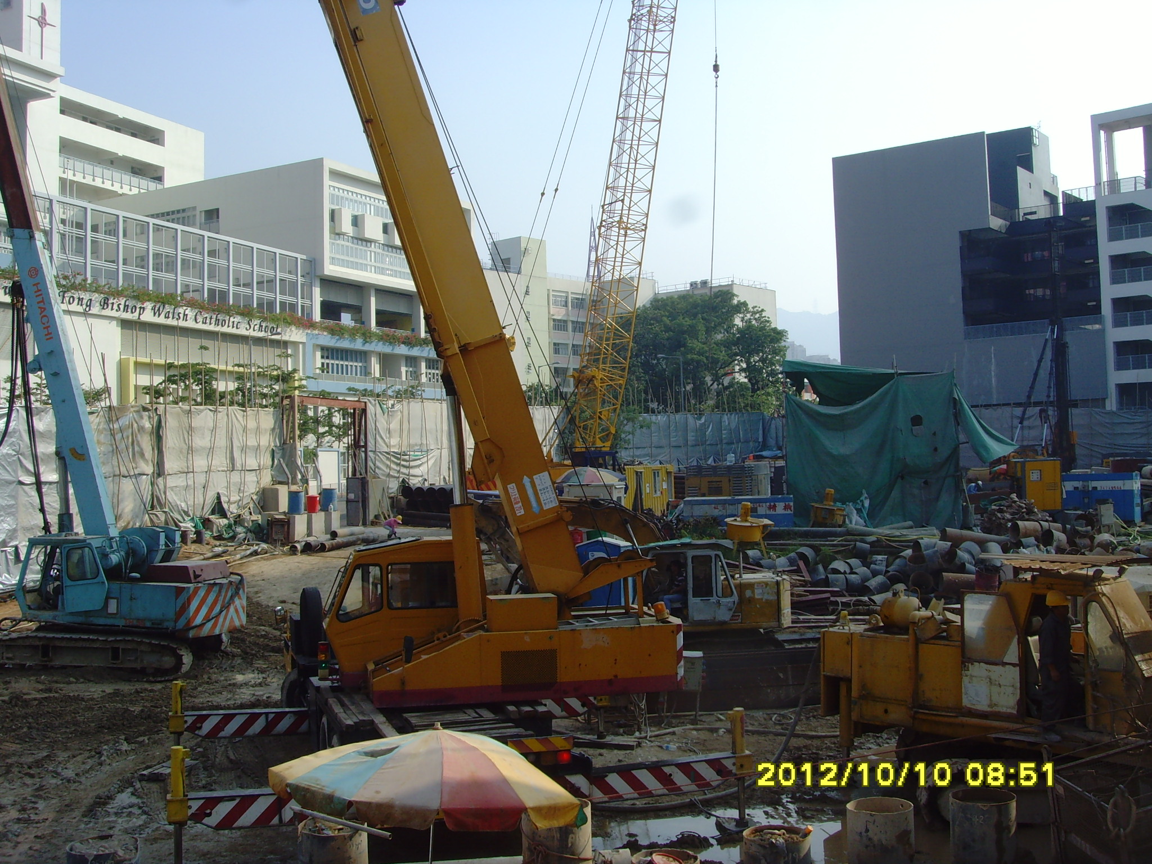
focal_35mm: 39
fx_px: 1298
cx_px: 576
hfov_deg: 47.9
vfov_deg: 36.8
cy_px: 432
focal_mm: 6.6
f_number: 6.3
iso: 80
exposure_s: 1/250
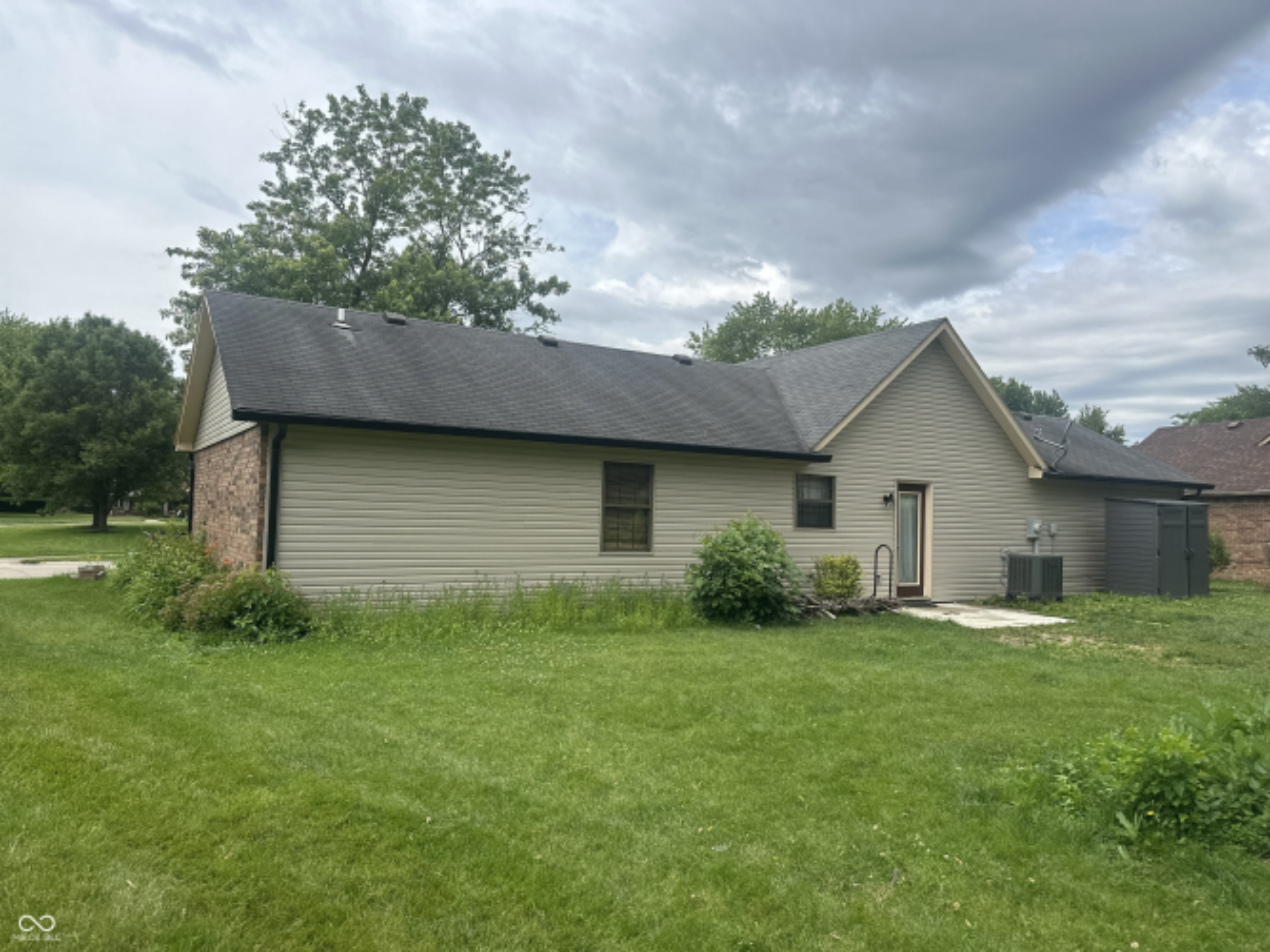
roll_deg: -2.2
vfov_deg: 56.8
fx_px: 880
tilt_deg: +2.8
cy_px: 476
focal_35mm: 24
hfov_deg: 71.6
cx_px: 635
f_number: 1.78
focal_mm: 6.86
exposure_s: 1/4184
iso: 80
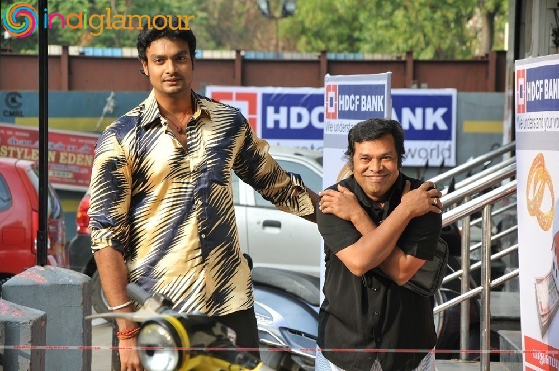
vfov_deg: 8.7
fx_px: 2442
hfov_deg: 13.1
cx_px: 280
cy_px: 186
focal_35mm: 158
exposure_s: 1/160
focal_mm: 105
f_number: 6.3
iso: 200
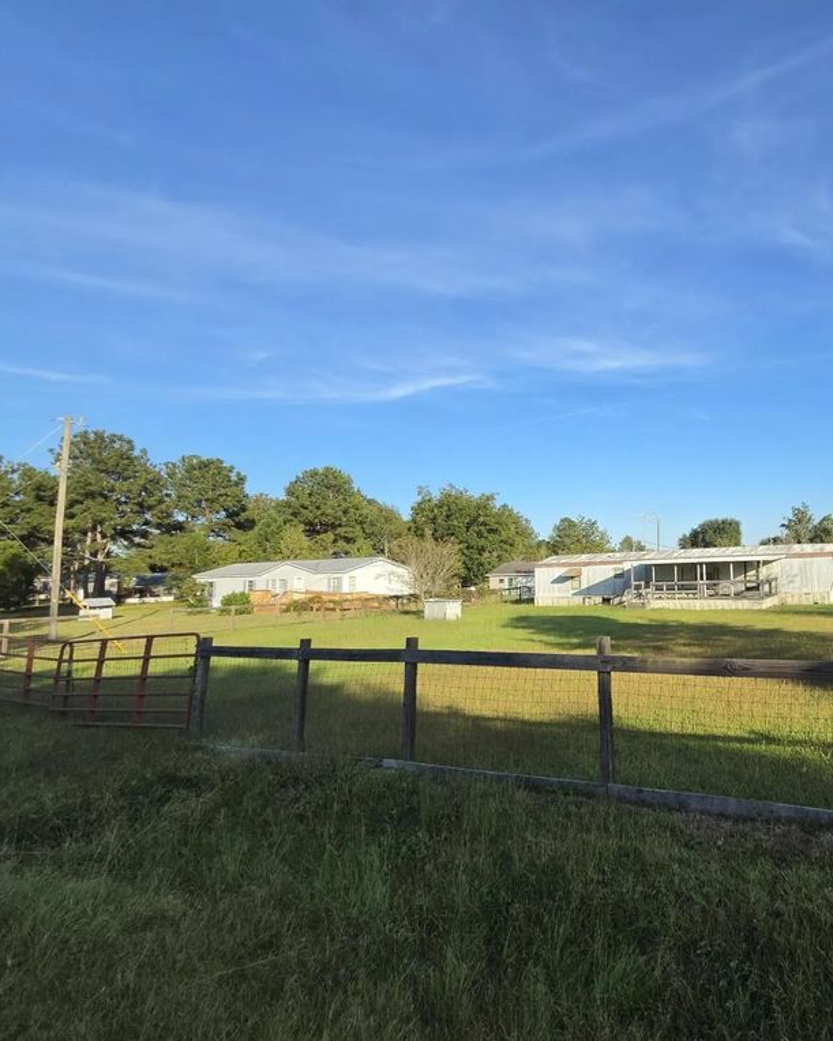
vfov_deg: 89.6
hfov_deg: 67.9
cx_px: 693
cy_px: 522
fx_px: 524
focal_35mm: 17
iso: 100
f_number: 2.2
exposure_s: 1/1994
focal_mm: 2.2
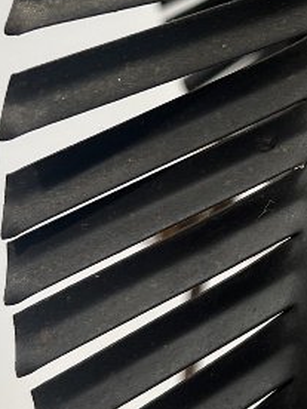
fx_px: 1336
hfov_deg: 12.8
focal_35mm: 113
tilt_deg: -3.1
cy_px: 52
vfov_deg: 17.2
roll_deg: -3.2
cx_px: 368
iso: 100
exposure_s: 1/121
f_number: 1.5
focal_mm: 5.7
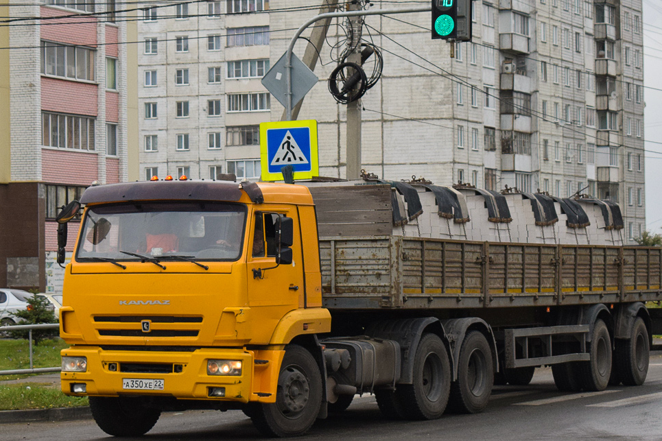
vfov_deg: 13.3
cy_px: 230
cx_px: 323
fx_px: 1887
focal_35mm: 103
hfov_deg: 19.9
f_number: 5.6
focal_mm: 55
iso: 800
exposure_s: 1/800
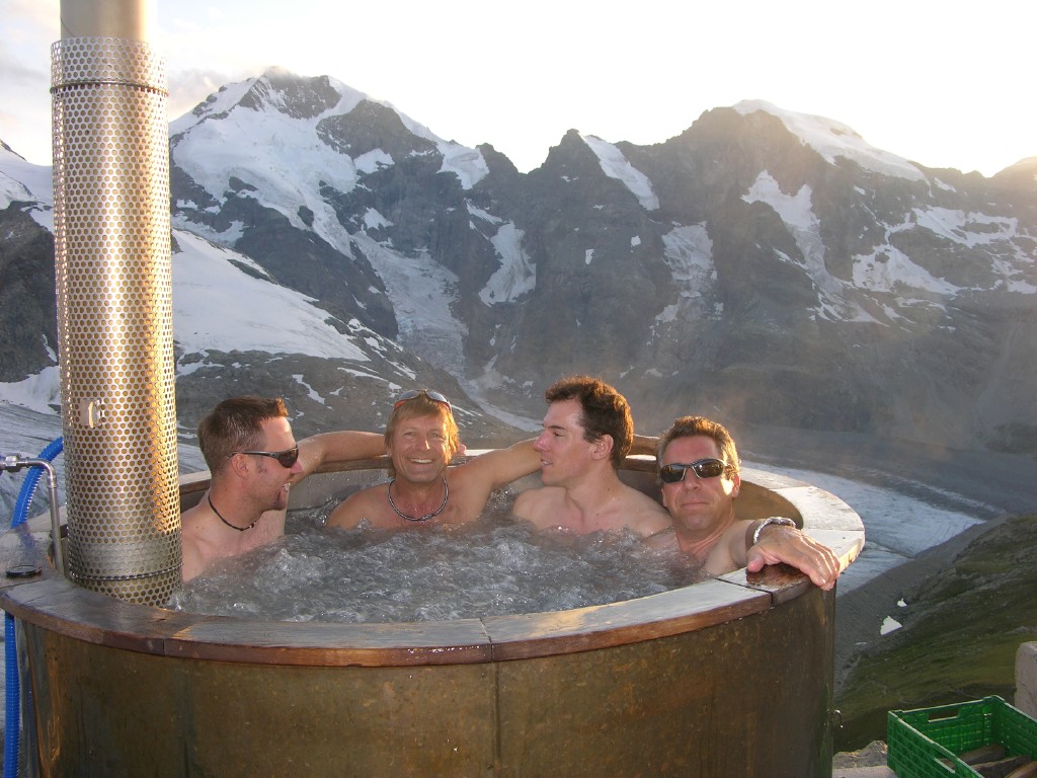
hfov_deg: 52.6
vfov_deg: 40.7
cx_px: 518
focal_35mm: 35
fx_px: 1049
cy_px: 389
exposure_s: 1/59.2
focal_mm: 9
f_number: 3.5
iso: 50
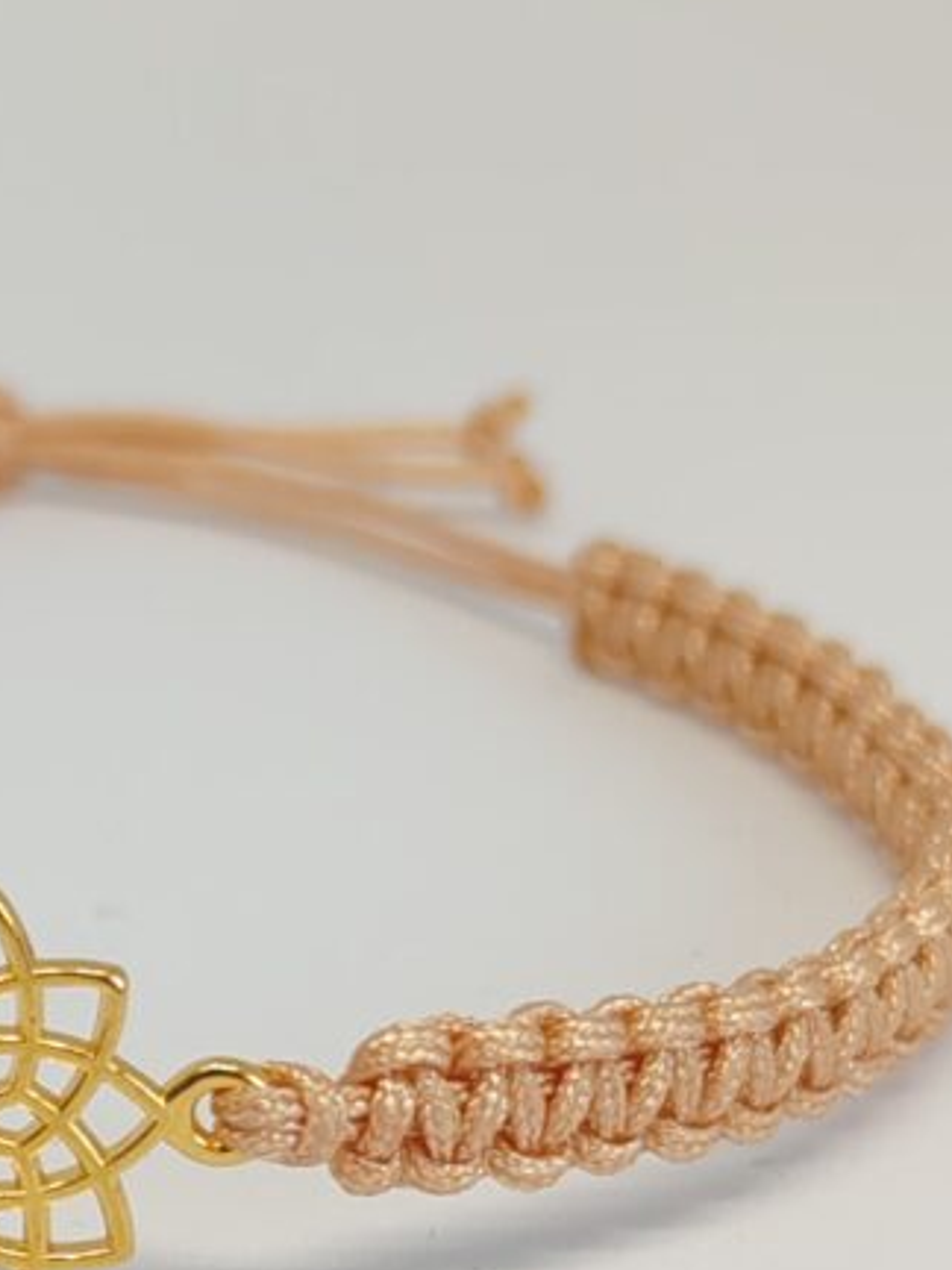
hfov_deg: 11.4
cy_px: 1149
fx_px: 4694
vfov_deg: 15.2
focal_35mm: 128
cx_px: -115
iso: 160
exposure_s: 1/125
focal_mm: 6.12
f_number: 1.9
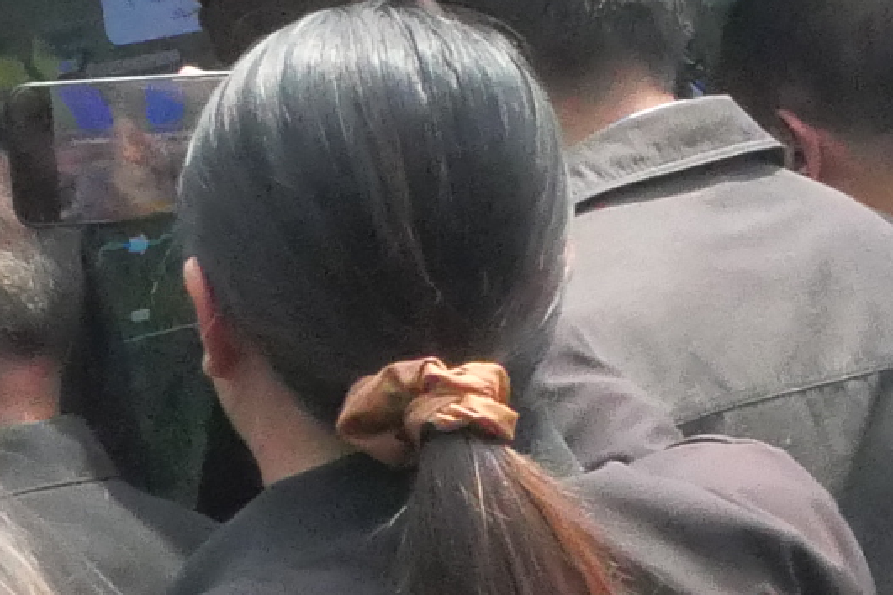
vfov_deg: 6.3
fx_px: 5382
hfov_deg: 8.4
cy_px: 338
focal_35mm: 217
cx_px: 2343
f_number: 11
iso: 3200
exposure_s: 1/800
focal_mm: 15
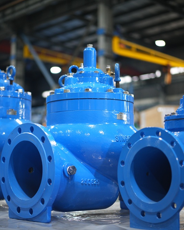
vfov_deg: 26.8
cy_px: 115
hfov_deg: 21.6
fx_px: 483
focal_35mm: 71
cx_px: 83
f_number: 1.8
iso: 800
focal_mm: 50
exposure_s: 1/100
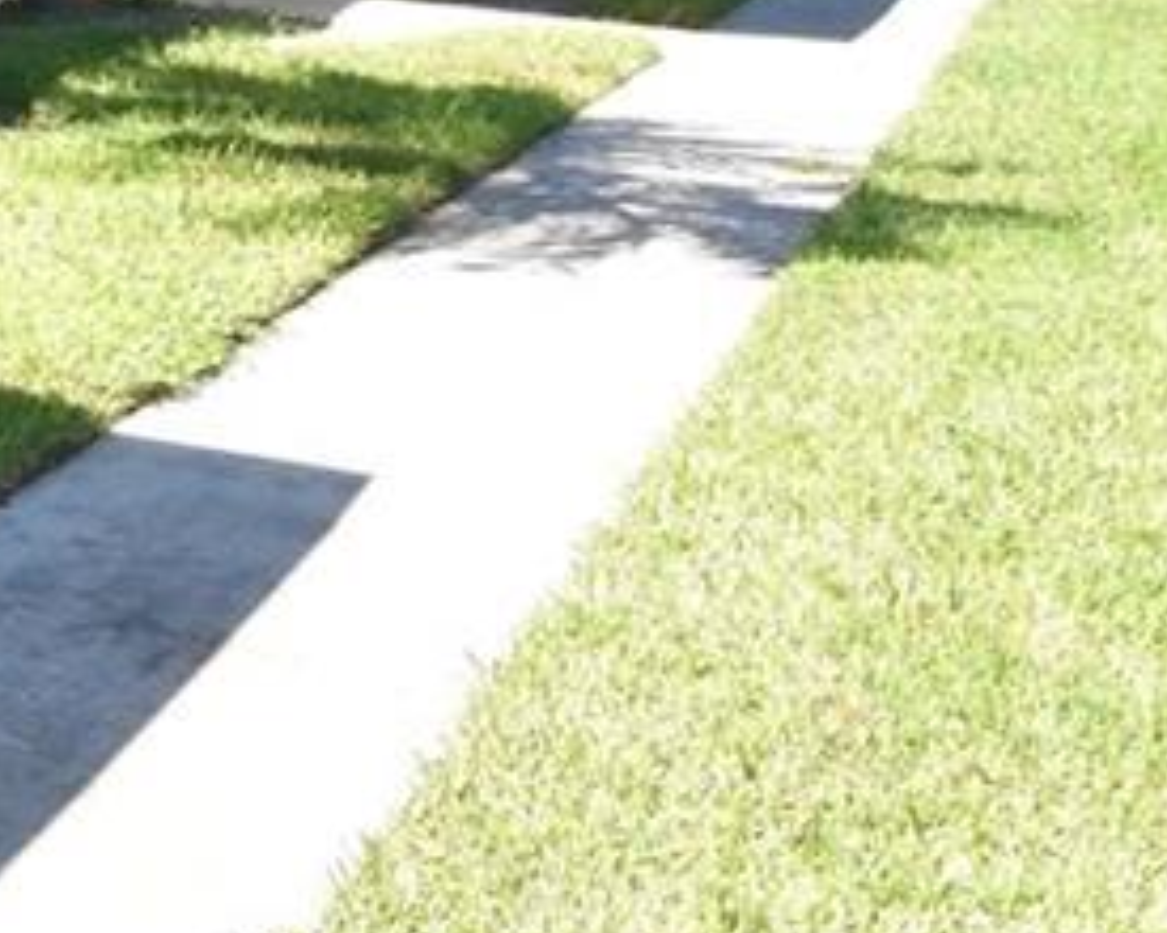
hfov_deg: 15.2
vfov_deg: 18.5
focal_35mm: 82
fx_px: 2832
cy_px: 131
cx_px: -1540
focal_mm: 10
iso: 400
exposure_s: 1/250
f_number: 8
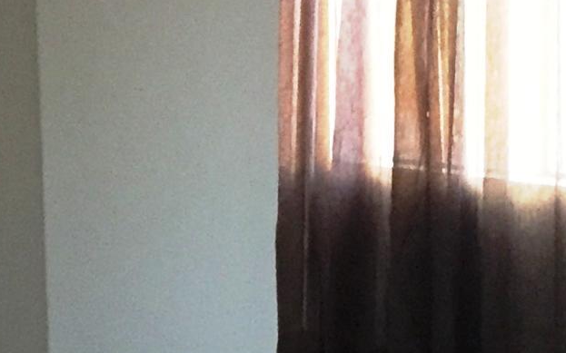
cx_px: 42
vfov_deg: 8.8
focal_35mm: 148
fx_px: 2282
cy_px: 394
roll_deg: +1.5
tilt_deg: -10.6
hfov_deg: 14.0
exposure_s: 1/30
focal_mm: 4.15
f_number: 2.2
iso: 250
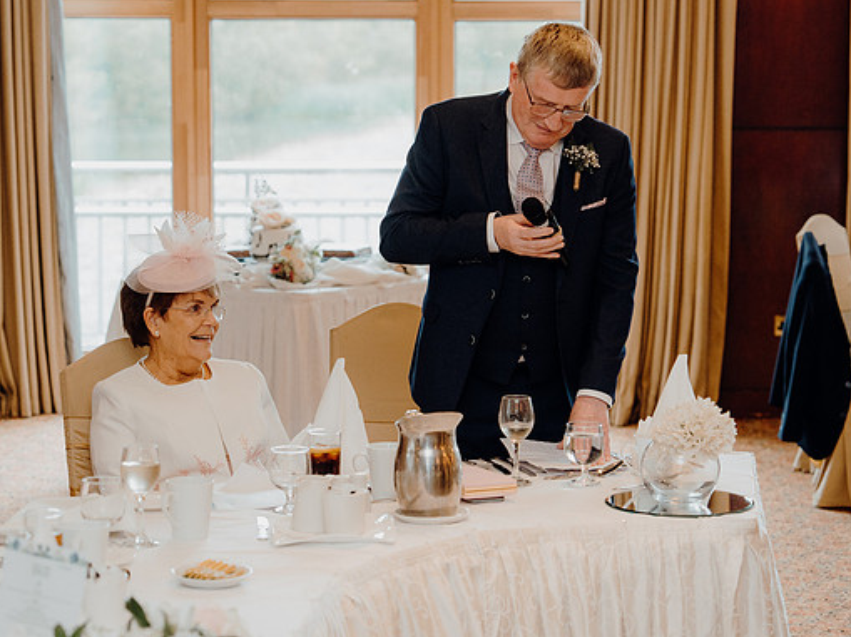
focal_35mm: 102
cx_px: 471
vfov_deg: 14.5
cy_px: 318
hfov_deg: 19.3
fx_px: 2506
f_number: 2.8
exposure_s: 1/200
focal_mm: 62
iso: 1250
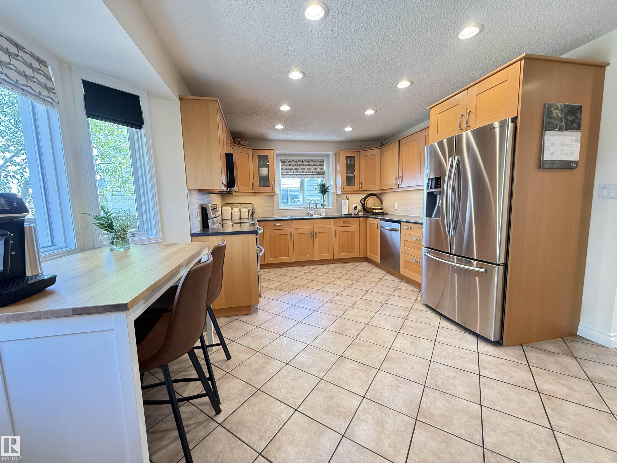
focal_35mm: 14
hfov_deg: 102.1
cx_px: 308
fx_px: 250
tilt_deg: -6.7
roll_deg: +1.1
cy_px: 232
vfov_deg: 85.7
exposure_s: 1/60
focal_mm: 2.22
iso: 320
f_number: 2.2
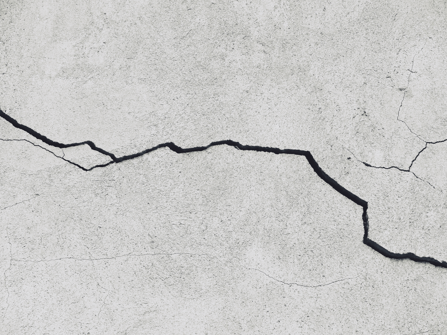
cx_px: 224
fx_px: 1717
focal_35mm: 133
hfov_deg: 14.8
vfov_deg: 11.1
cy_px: 168
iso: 100
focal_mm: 28.2
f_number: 4.5
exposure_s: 1/200
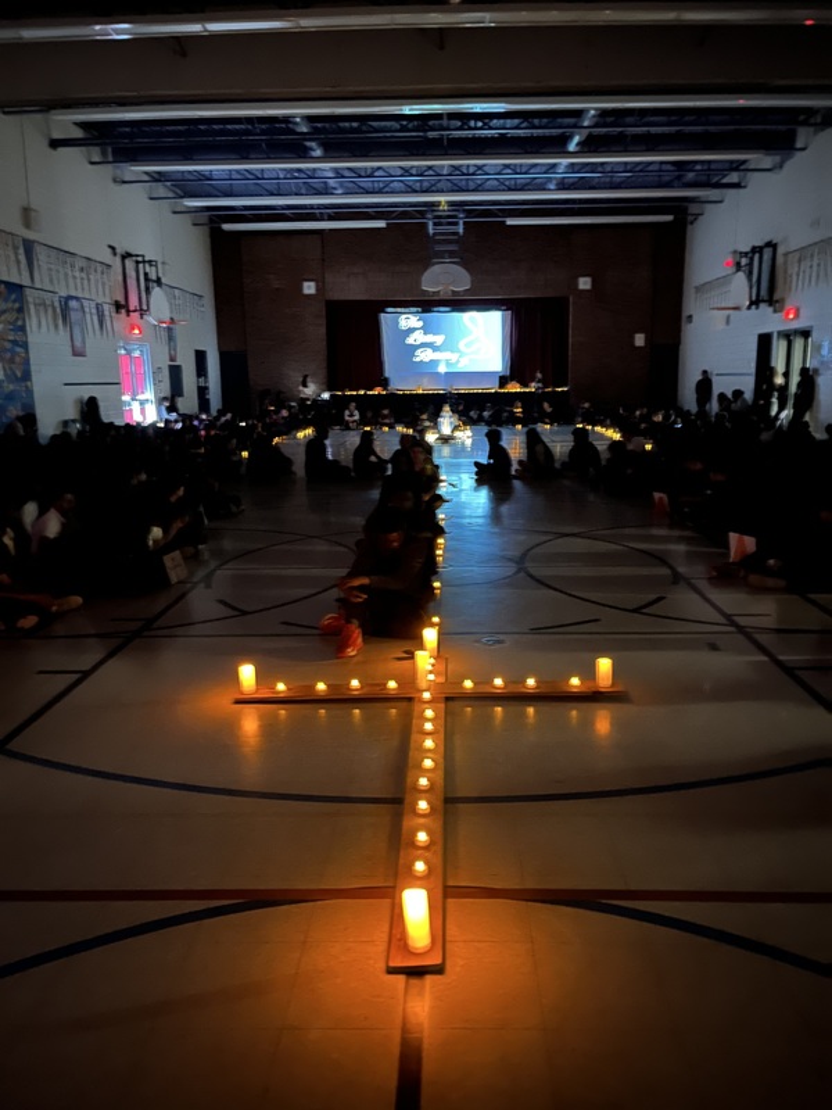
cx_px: 416
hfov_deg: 53.1
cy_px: 555
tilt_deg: -12.8
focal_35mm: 26
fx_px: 833
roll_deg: +2.4
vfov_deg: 67.3
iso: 1250
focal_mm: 5.1
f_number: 1.6
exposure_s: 1/2
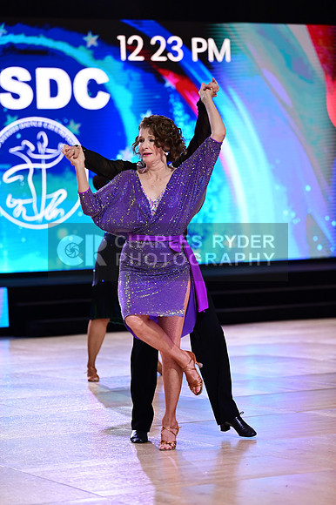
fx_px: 1822
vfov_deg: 15.8
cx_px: 168
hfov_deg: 10.5
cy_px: 252
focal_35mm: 130
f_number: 2.8
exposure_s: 1/800
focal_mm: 130
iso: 2000
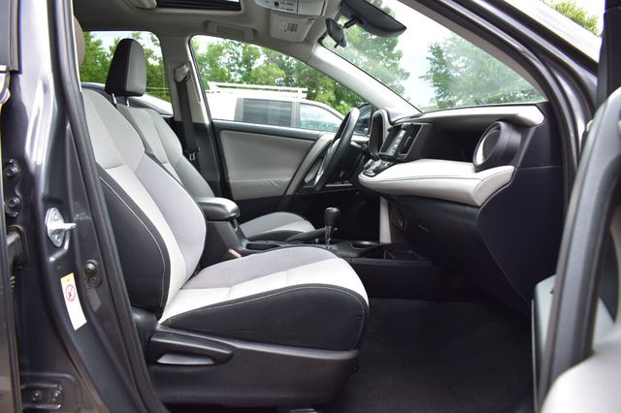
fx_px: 465
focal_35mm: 27
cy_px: 206
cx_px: 310
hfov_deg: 67.4
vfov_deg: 47.9
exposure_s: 1/25
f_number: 7.1
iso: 400
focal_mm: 18
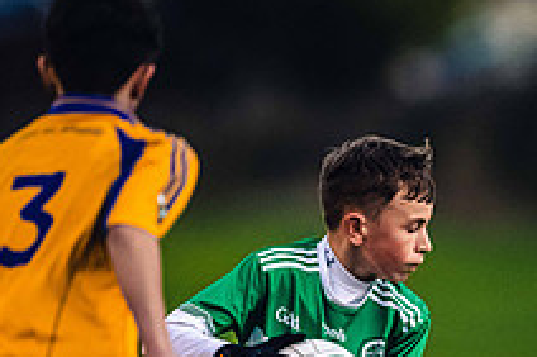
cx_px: 397
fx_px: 16872
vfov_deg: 1.2
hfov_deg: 1.8
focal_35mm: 1132
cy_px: 360
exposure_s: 1/500
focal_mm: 400
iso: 4000
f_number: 2.8
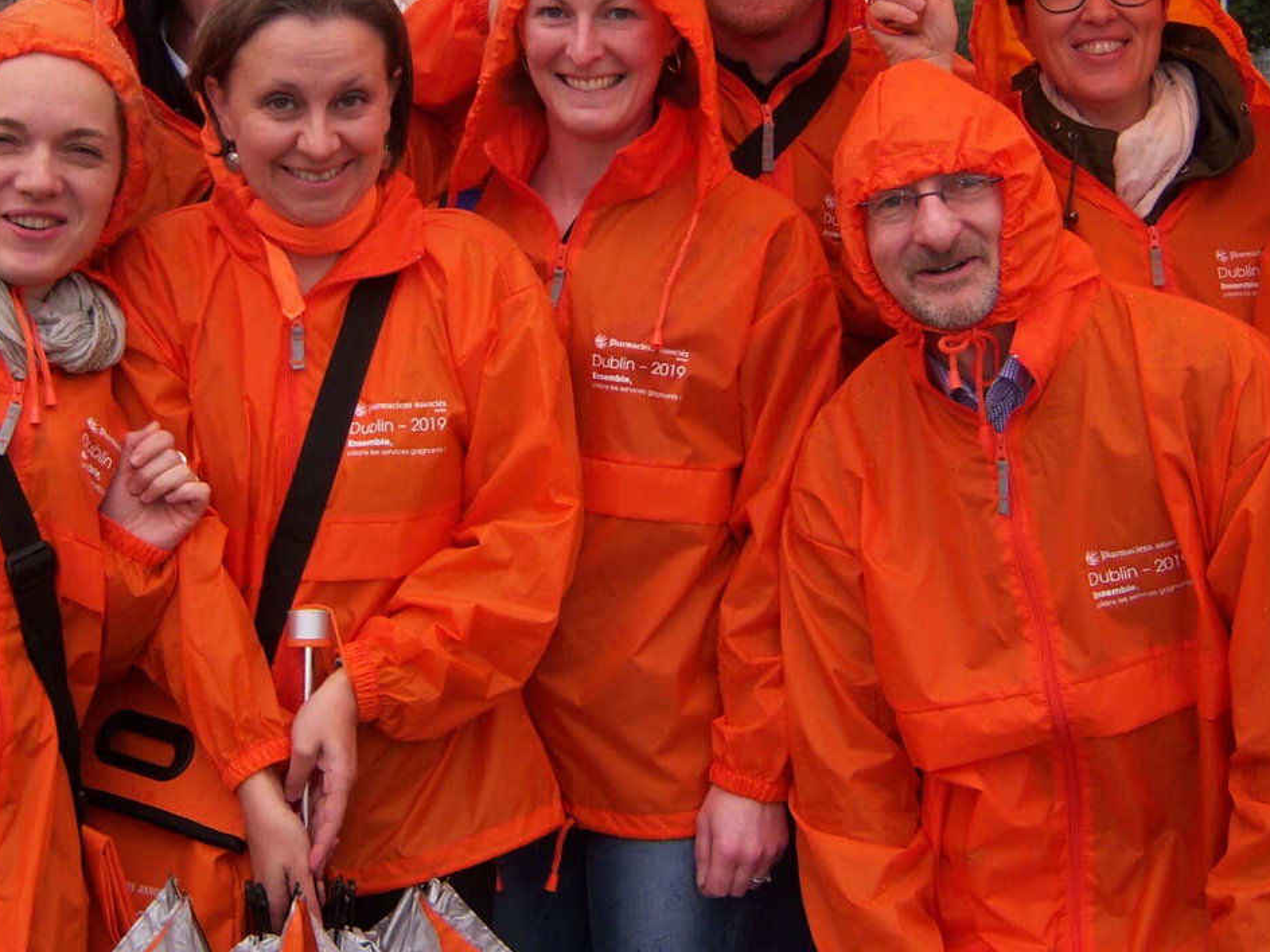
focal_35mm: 61
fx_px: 2238
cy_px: 253
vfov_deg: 23.8
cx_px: 562
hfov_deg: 31.7
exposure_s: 1/160
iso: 80
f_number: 2.8
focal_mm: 7.5
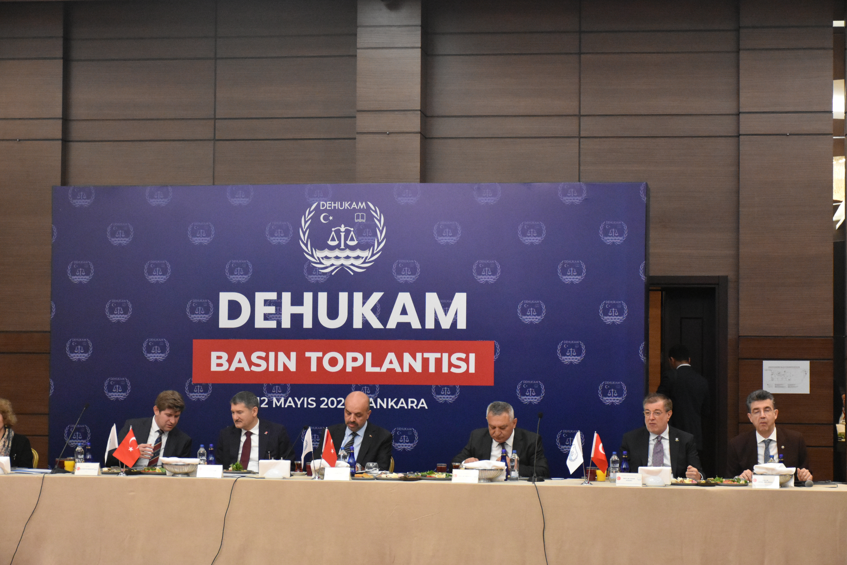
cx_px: 424
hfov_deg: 26.0
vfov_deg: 17.5
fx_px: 1835
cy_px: 282
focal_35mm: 78
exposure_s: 1/60
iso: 5600
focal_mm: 52
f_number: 4.8
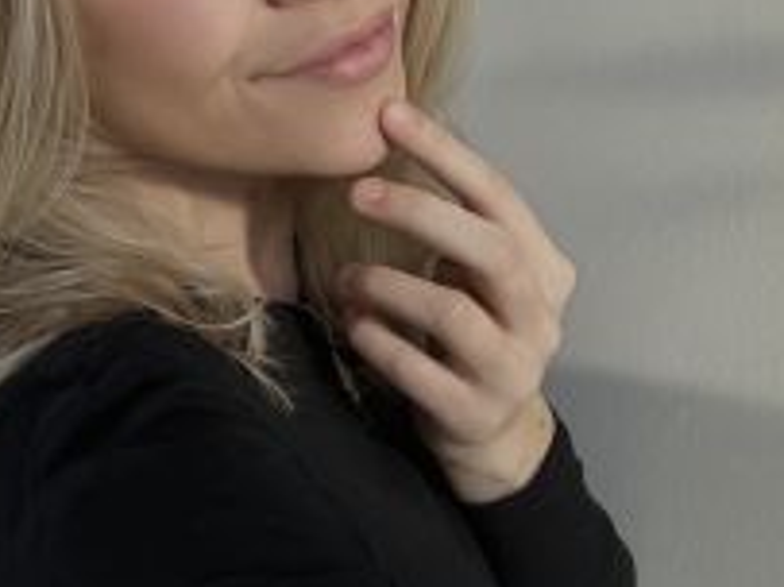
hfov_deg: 35.4
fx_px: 1154
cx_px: 85
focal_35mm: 51
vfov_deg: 28.2
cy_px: 172
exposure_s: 1/100
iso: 64
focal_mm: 2.71
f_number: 2.2
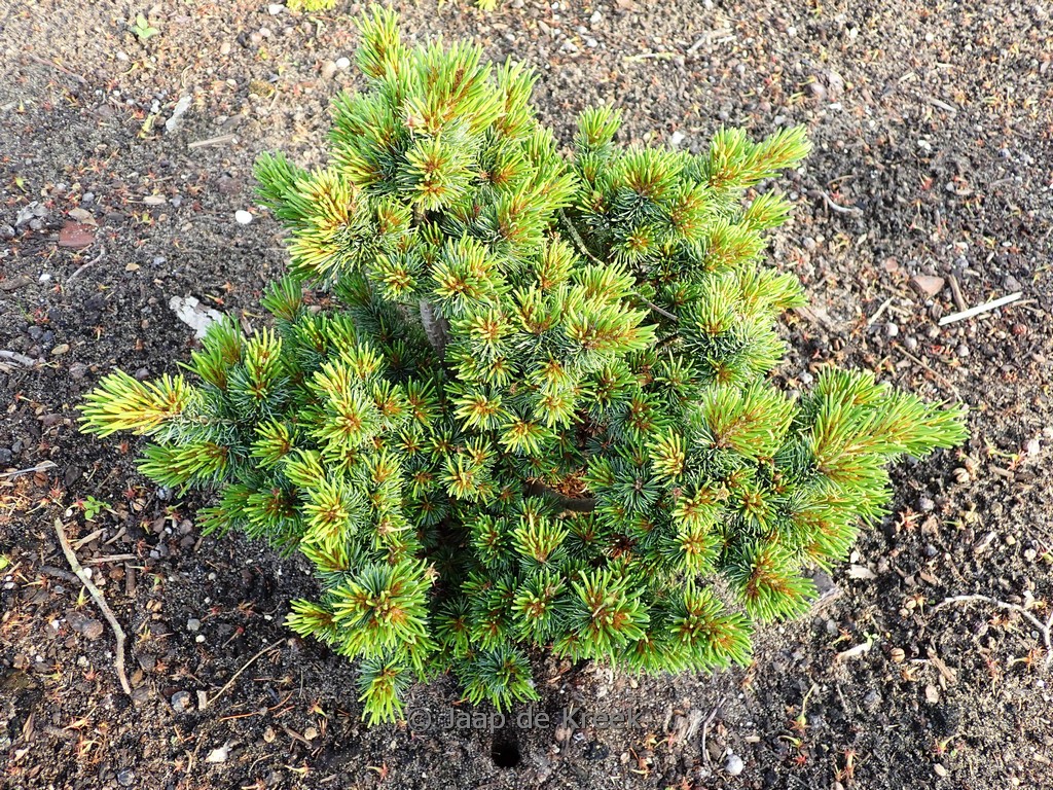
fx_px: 913
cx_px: 526
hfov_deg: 60.0
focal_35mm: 30
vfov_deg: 46.8
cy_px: 395
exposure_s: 1/100
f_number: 2.3
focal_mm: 5.5
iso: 100
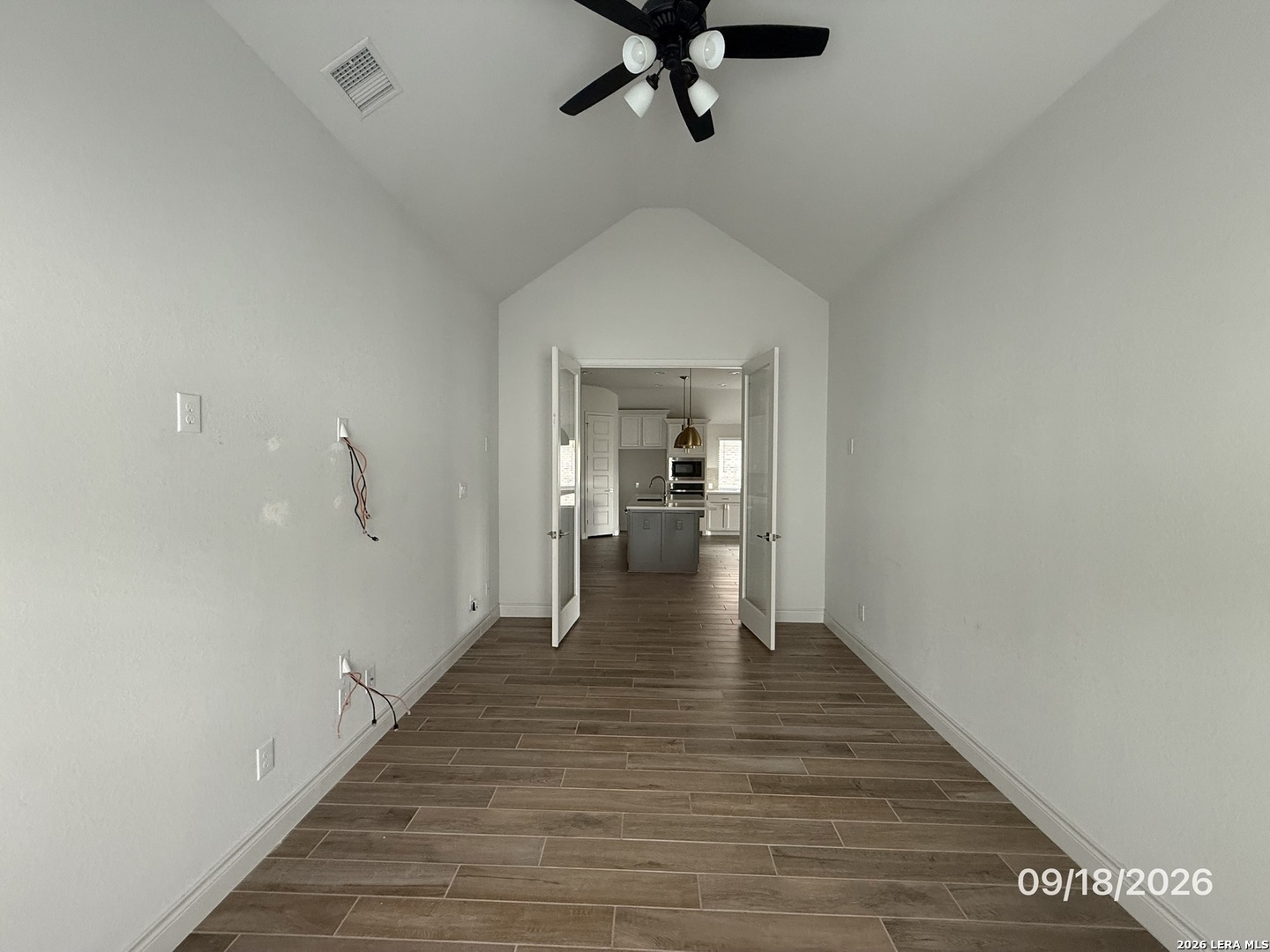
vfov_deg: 85.7
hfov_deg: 102.1
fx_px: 514
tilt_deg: -1.5
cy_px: 476
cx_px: 635
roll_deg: -0.4
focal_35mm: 14
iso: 500
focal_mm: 2.22
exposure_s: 1/60
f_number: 2.2
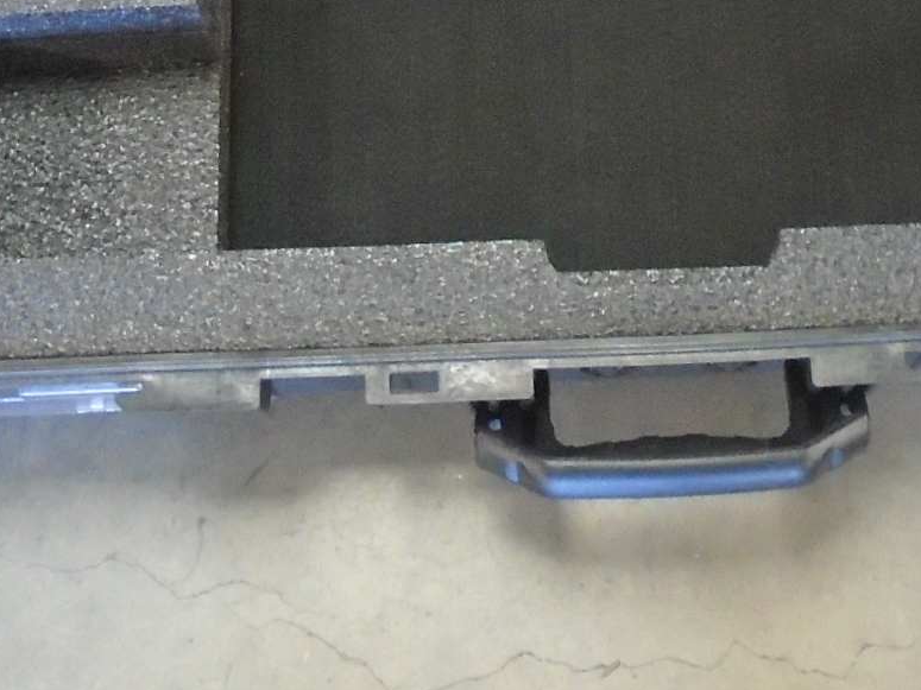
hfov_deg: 22.5
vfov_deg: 15.6
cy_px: -355
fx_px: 2314
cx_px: 544
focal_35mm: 87
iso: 400
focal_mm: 4.6
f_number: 3.2
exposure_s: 1/10
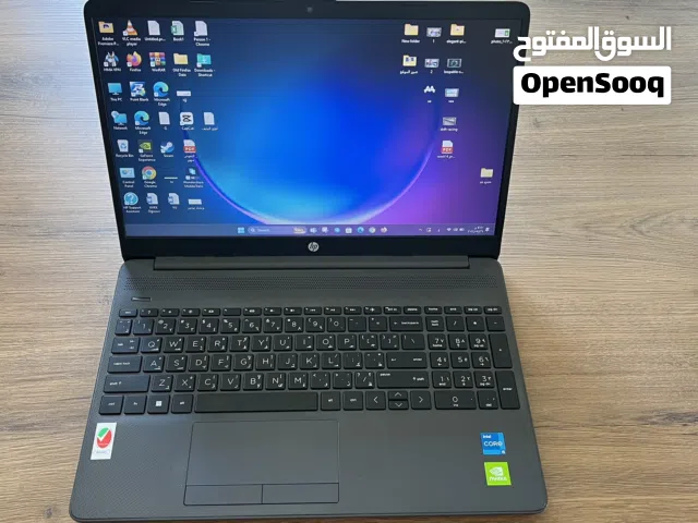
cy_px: 262
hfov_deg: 67.3
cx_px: 349
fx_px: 524
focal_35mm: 26
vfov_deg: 53.1
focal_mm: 5.7
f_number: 1.5
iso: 160
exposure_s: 1/60
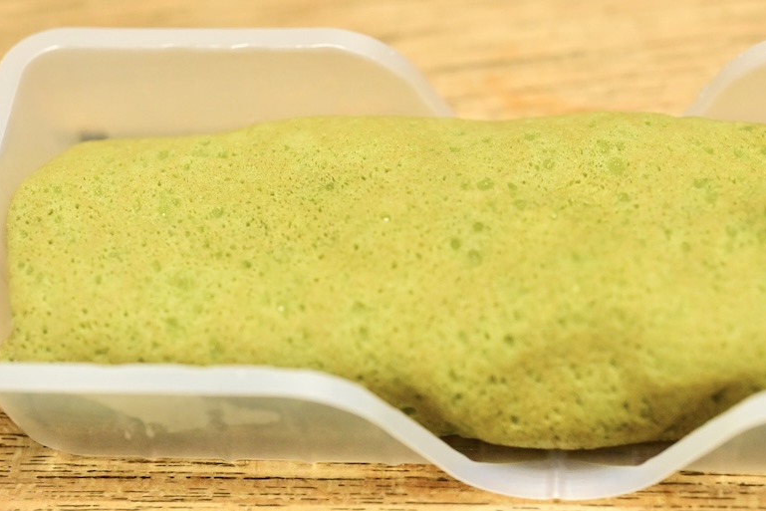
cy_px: 284
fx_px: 1660
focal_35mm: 78
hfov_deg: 25.9
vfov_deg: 17.5
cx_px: 449
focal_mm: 60
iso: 6400
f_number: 5.6
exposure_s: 1/500
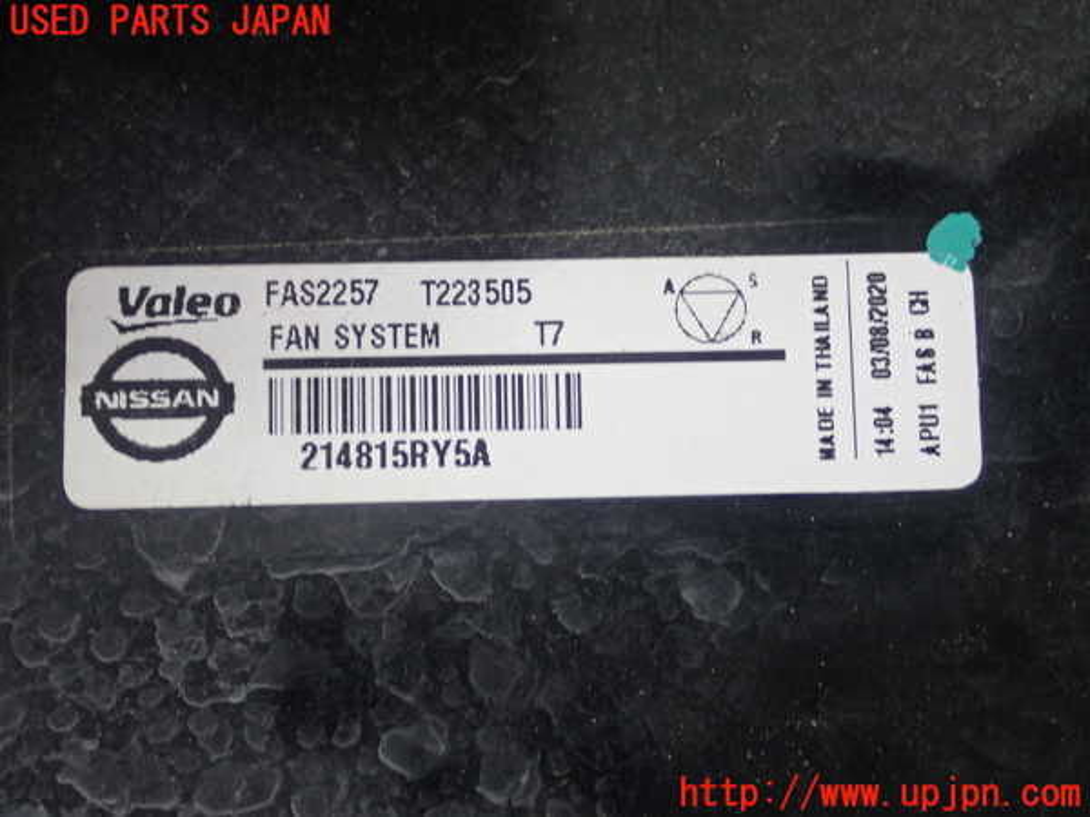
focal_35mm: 65
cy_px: 408
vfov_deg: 22.6
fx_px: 2047
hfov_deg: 29.8
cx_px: 545
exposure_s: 1/60
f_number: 3.8
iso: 320
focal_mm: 11.78
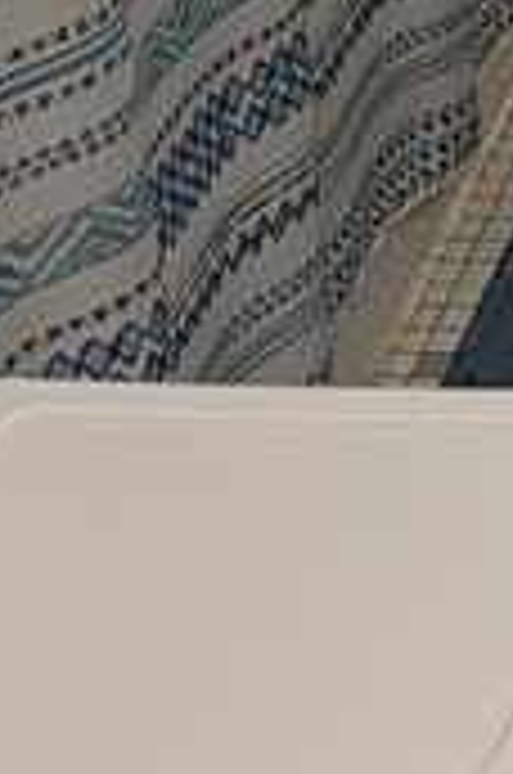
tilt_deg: -10.9
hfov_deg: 7.9
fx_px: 3369
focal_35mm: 157
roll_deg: -0.6
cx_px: 1368
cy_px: -1107
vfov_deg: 11.0
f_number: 1.78
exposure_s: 1/27
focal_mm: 6.76
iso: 64
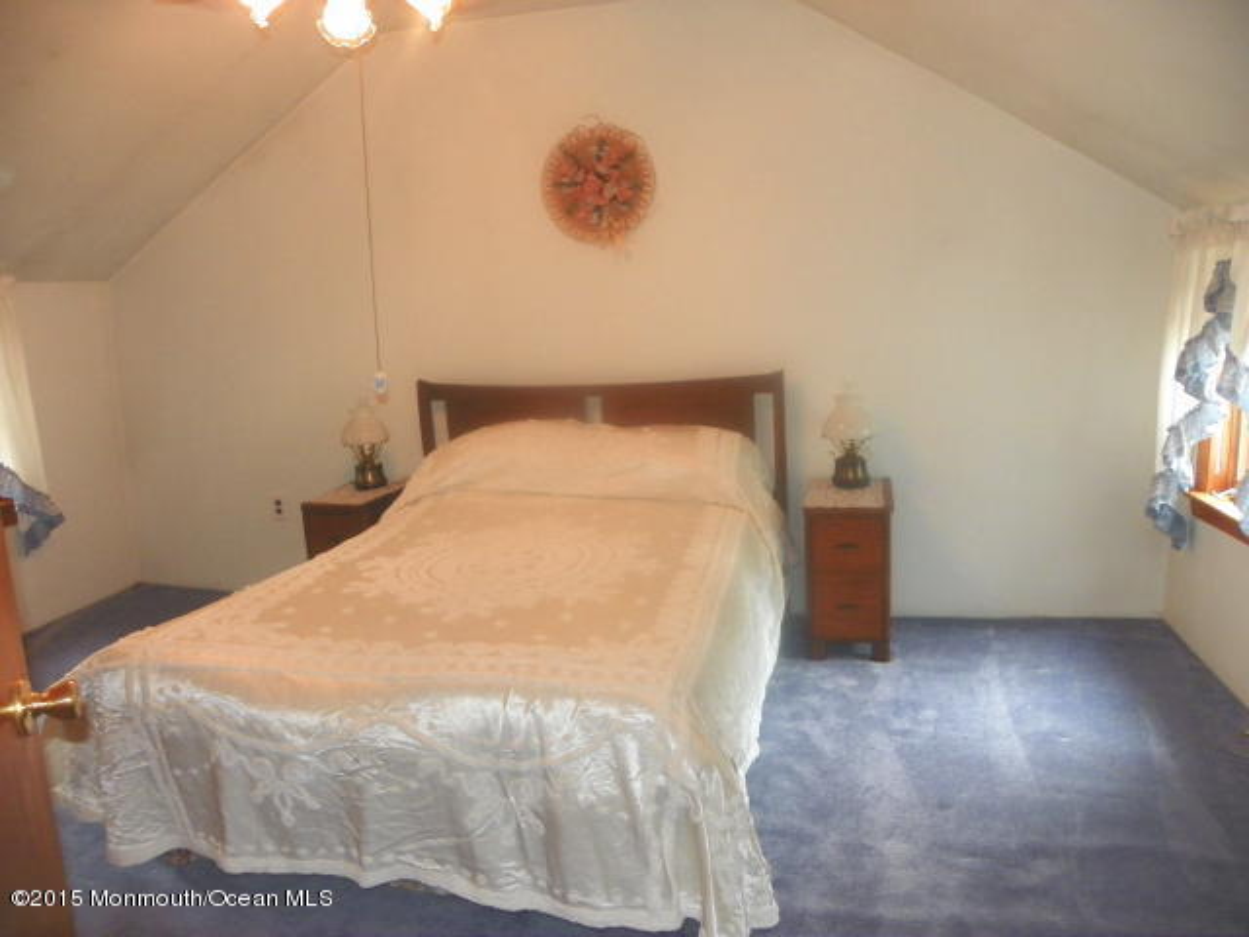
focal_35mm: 26
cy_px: 468
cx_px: 624
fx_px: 938
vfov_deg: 53.1
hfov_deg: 67.3
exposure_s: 1/30
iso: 200
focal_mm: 4.6
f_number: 2.8
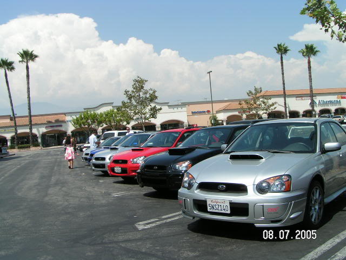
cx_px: 173
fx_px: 380
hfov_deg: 49.0
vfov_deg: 37.7
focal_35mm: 38
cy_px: 130
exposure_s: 1/400
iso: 50
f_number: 5.6
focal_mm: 5.8
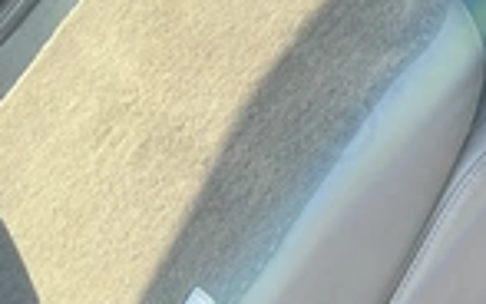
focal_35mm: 81
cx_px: 93
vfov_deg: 15.6
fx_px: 1073
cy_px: -50
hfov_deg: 25.1
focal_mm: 3
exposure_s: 1/122
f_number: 1.8
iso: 20
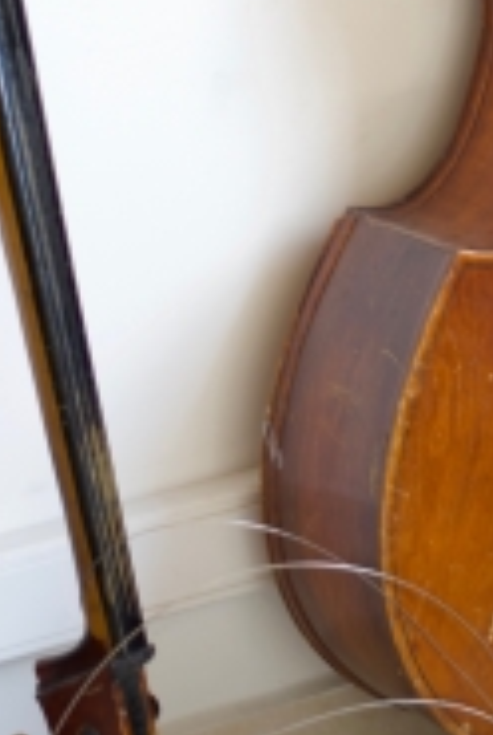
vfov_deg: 12.6
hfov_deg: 8.5
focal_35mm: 162
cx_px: 499
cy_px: 56
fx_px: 3315
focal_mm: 50
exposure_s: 1/125
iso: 250
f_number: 2
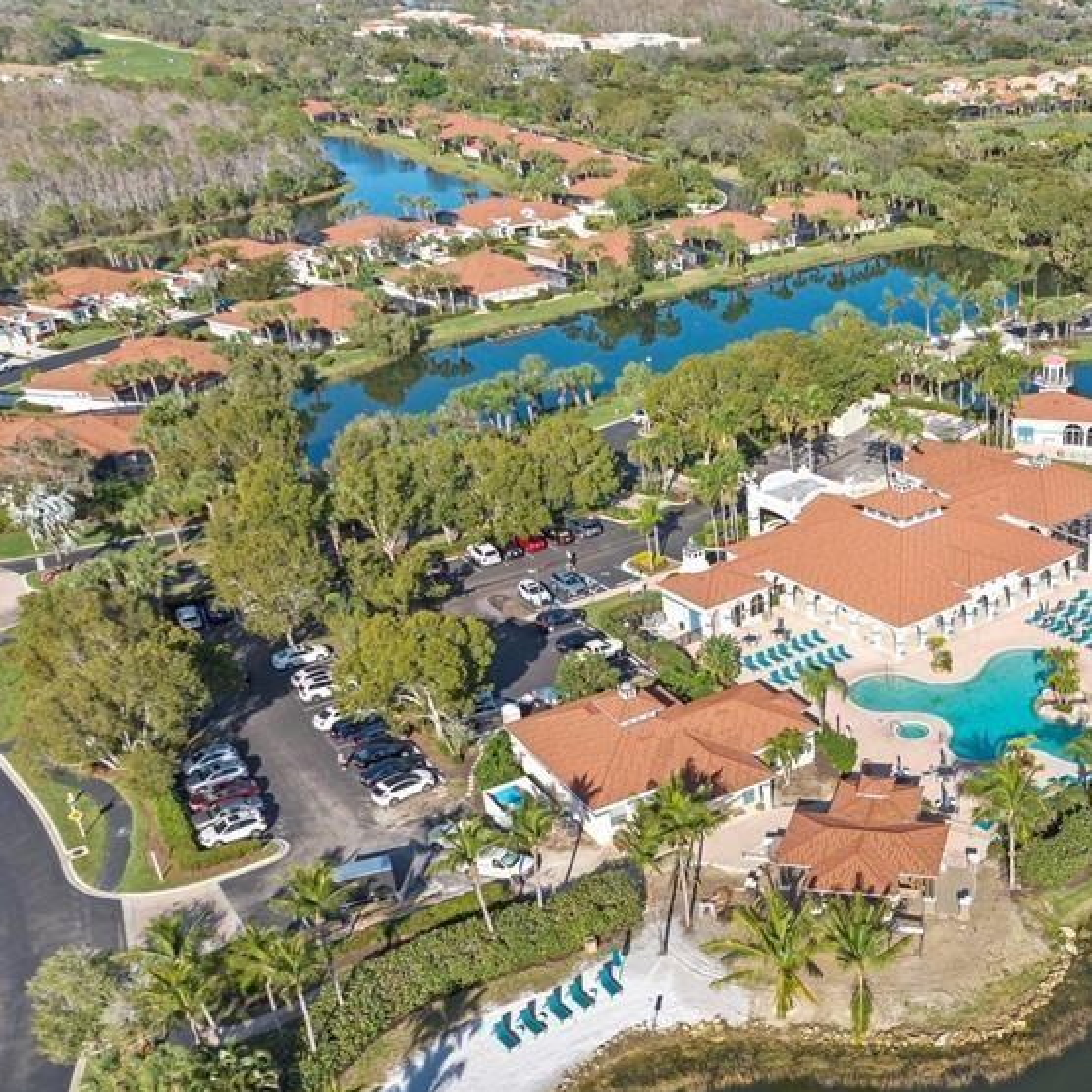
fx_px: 1392
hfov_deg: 40.2
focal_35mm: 39
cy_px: 721
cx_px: 943
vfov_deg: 42.3
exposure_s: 1/3200
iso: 140
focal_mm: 12.29
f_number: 2.8
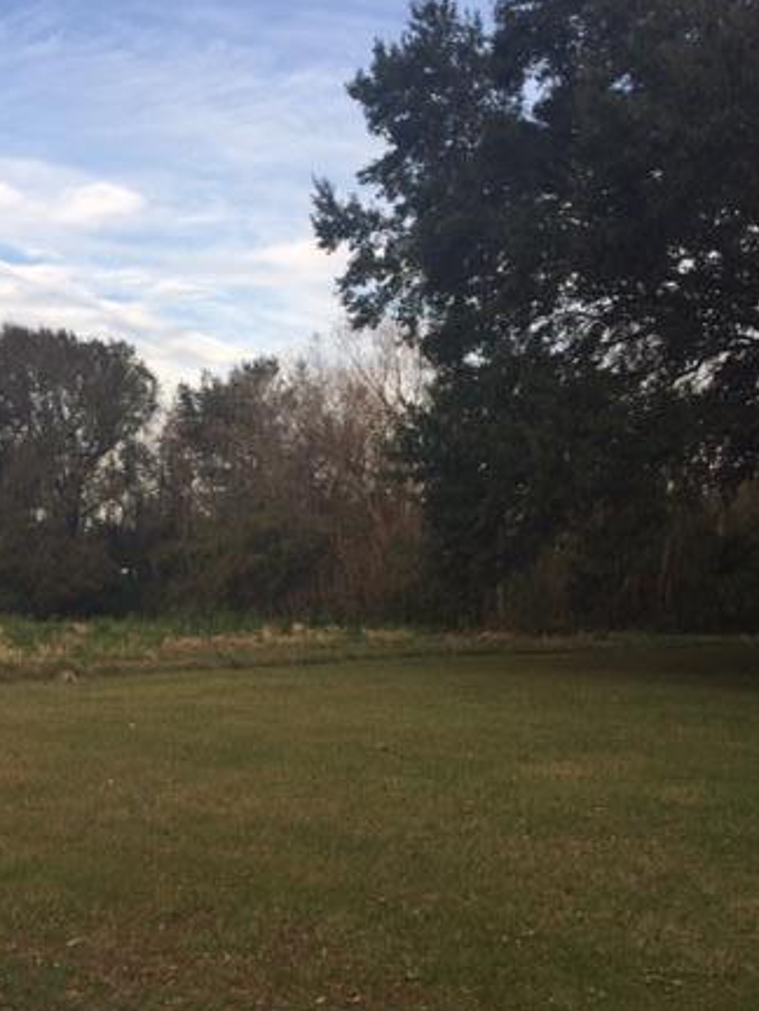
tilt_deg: +0.3
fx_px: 1257
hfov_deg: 33.1
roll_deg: +1.0
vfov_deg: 43.7
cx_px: 216
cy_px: 592
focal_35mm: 43
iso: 32
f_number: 2.2
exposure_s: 1/581
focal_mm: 4.15
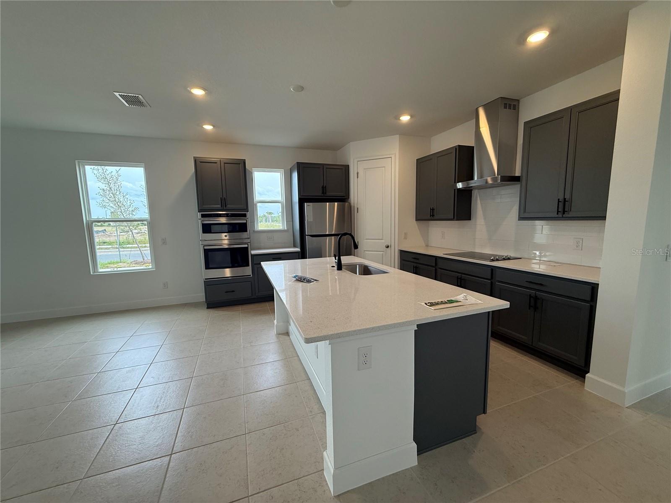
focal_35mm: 14
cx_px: 336
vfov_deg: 85.7
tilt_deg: -5.9
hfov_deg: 102.1
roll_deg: +1.1
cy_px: 252
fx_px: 271
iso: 160
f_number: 2.2
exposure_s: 1/120
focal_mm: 2.22
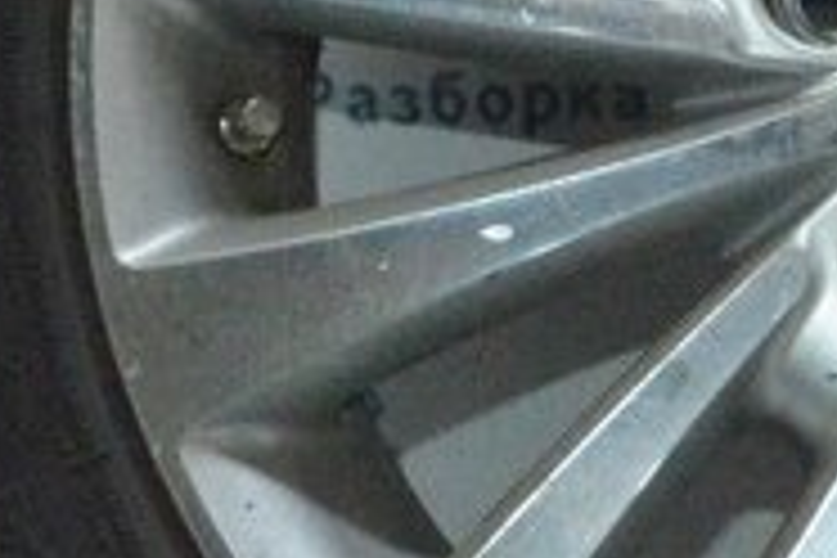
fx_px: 3836
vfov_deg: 8.3
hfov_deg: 12.2
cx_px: 940
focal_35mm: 165
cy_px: 119
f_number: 16
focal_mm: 20
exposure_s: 1/200
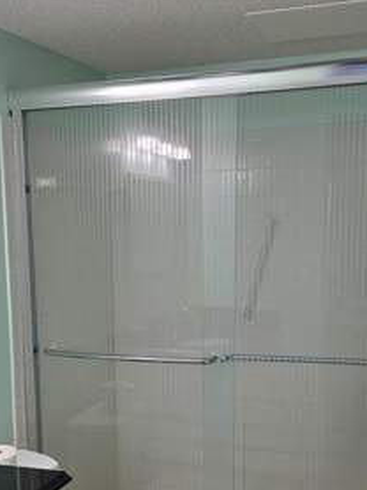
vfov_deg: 35.6
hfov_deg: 27.2
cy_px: 353
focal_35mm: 53
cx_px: 106
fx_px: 750
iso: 40
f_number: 1.7
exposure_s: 1/120
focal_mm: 6.3
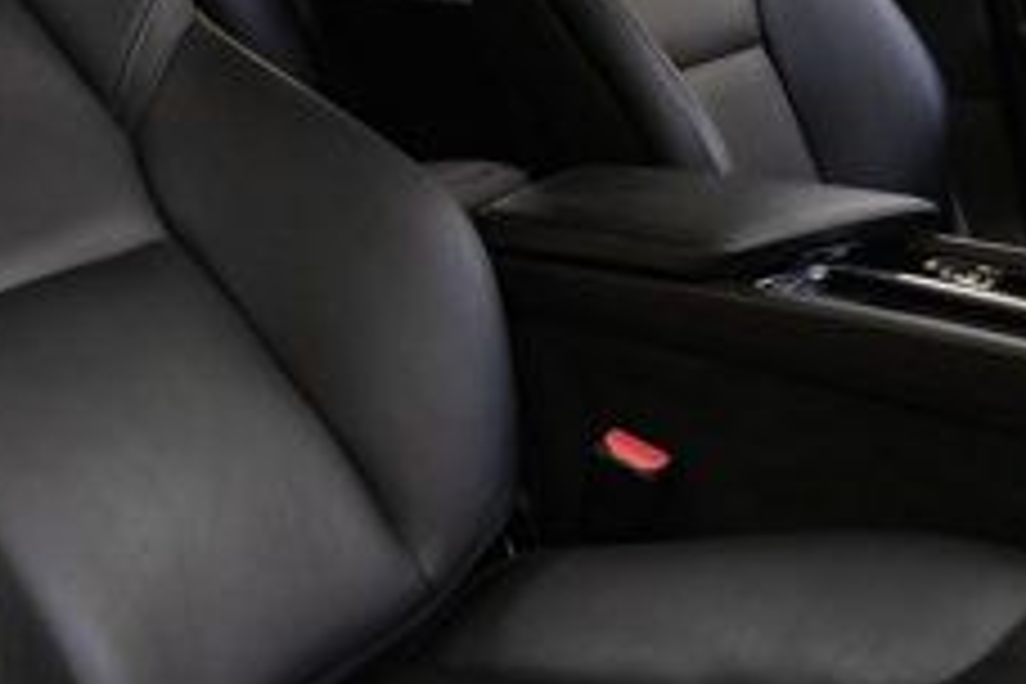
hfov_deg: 27.6
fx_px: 2080
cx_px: 652
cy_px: 2
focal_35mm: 73
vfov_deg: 18.2
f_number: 2.8
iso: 1250
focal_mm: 26
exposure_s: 1/200
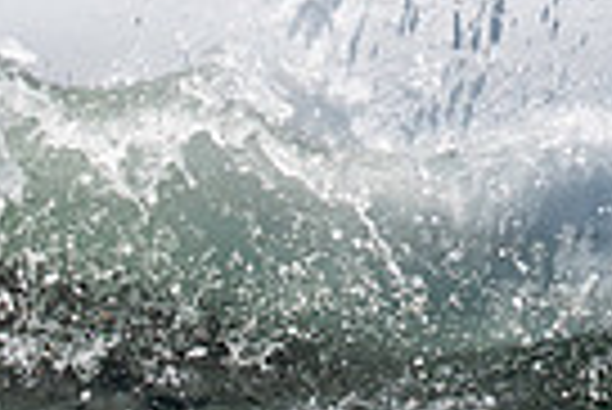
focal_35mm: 513
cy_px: -300
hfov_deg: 4.0
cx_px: 486
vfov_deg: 2.7
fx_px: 8730
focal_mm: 80
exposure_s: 1/2500
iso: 320
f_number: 5.6
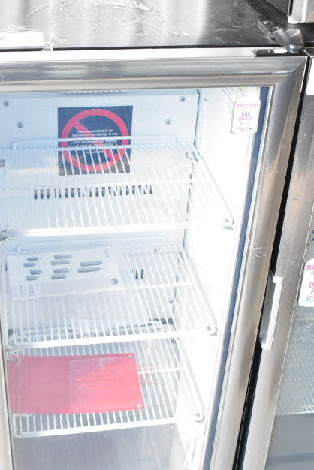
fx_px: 715
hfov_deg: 24.7
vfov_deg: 36.4
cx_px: 125
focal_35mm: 55
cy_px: 259
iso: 1600
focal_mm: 25
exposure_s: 1/100
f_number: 5
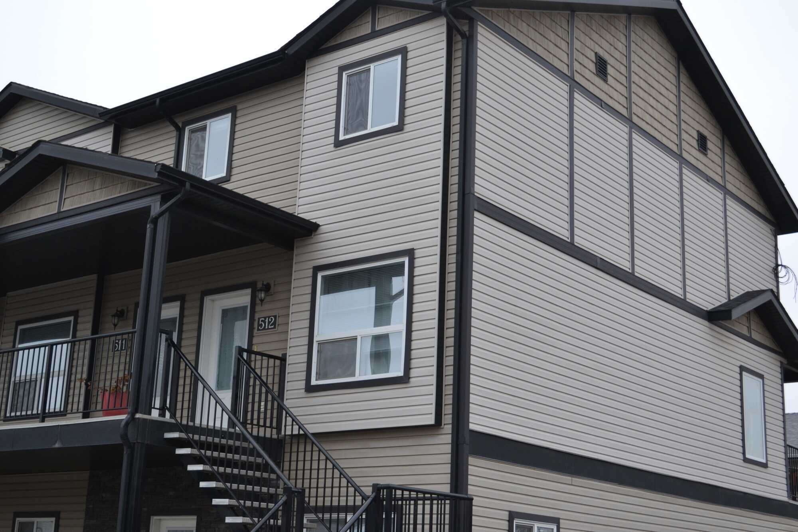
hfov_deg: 38.9
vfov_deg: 26.5
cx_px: 399
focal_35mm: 51
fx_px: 1130
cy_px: 266
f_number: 5
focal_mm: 34
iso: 400
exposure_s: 1/60
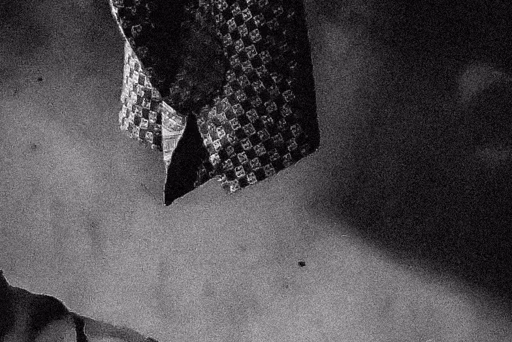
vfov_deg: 4.4
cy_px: 781
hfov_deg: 6.7
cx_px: -140
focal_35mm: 307
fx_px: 4367
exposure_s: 1/50
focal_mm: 29
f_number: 4
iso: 3200
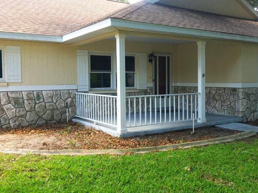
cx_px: 157
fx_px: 291
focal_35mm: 39
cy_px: 92
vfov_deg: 36.8
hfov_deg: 47.5
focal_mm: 4.15
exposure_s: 1/120
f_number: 2.2
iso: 25
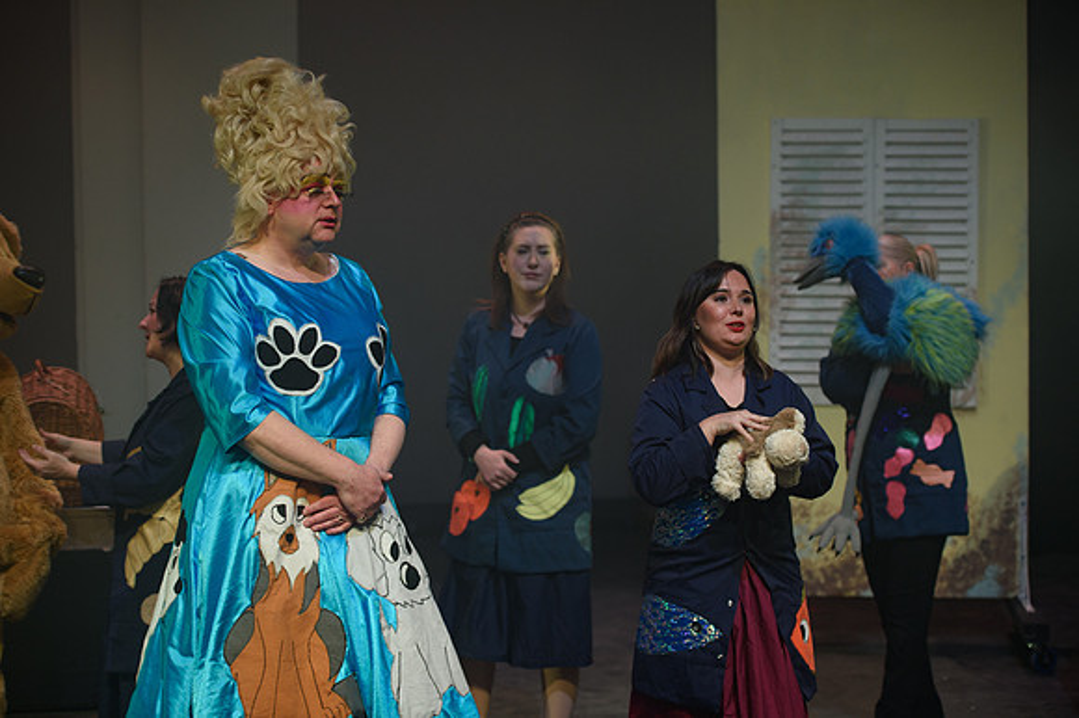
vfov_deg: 19.4
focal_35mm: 70
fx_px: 2097
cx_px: 540
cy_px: 359
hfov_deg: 28.9
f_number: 2.8
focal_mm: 70
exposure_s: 1/160
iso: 800
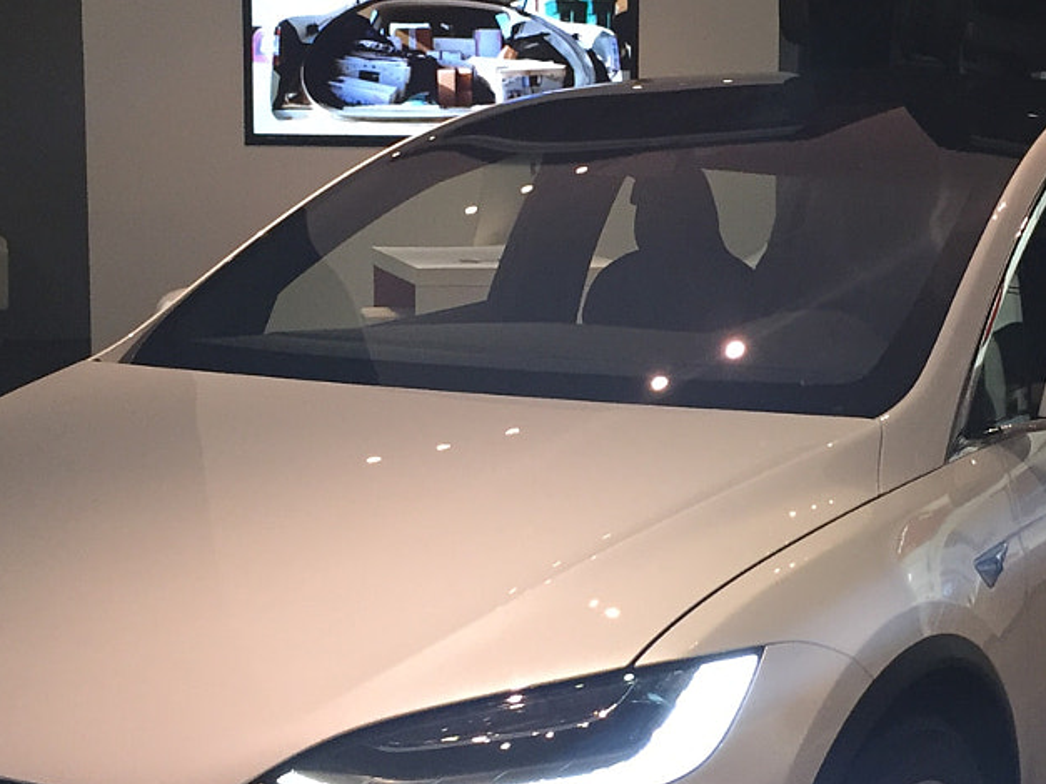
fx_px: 2236
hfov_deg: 26.1
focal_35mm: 74
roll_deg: -0.8
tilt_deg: -7.4
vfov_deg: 19.9
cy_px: 400
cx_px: 756
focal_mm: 4.15
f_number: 2.2
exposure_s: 1/30
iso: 50
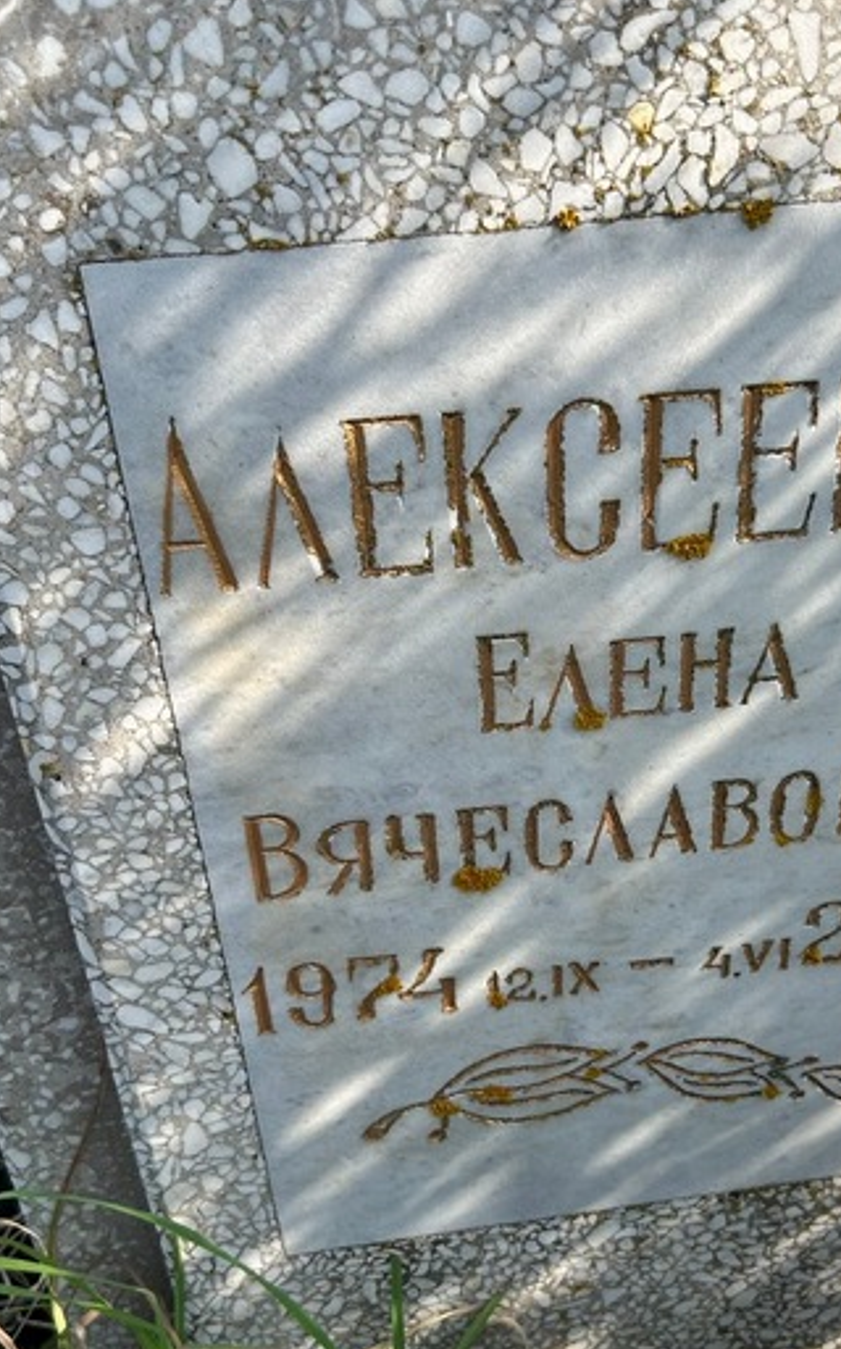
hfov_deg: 29.6
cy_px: 770
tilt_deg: -36.8
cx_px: 576
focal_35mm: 43
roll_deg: +4.7
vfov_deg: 46.1
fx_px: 1579
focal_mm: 5.7
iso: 50
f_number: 1.5
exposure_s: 1/1575
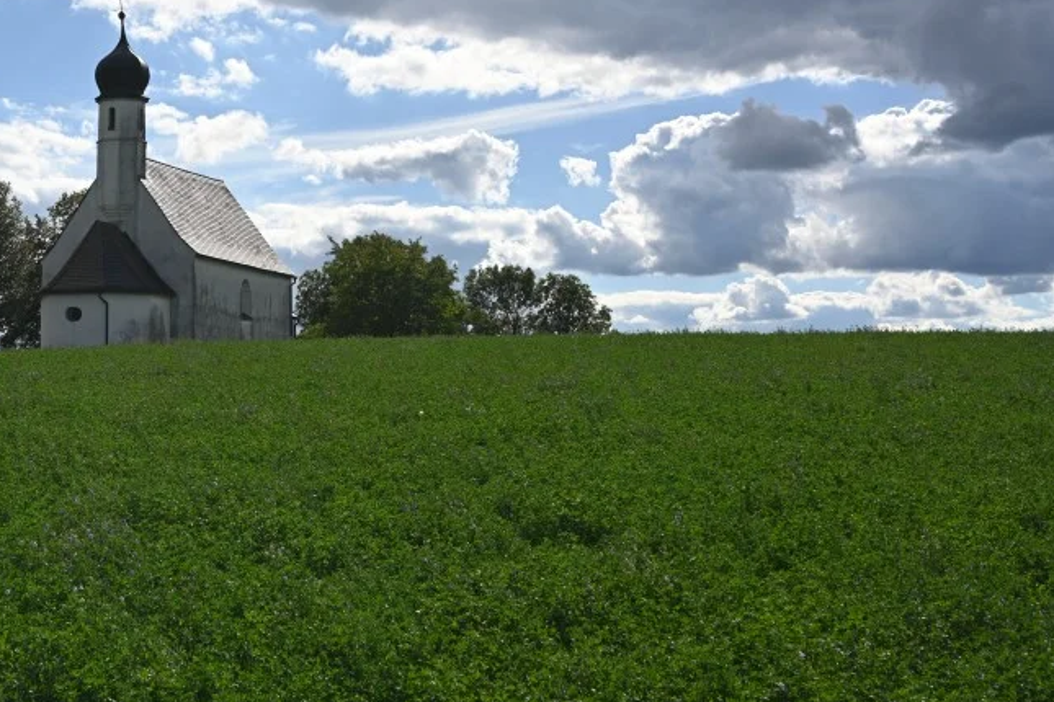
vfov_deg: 21.7
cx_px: 180
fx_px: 1815
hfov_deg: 31.4
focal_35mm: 62
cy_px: 188
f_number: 9
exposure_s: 1/500
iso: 100
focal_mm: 37
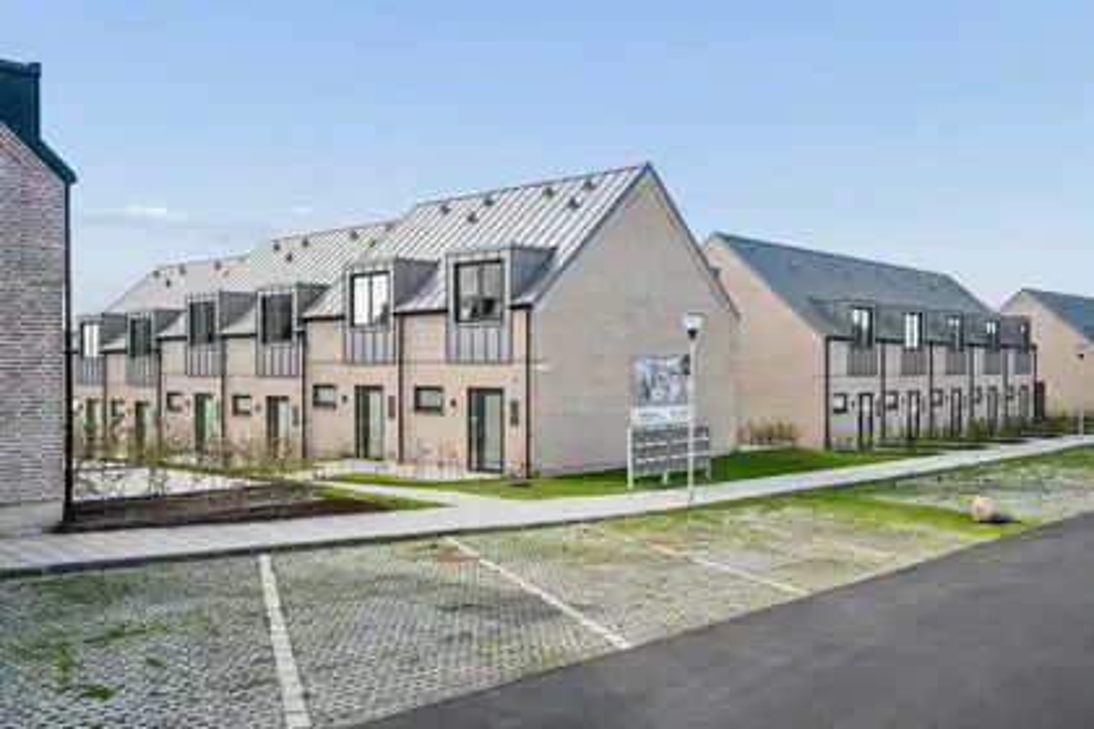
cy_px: 364
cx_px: 547
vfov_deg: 41.1
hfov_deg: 58.7
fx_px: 972
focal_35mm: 32
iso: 800
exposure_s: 1/500
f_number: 10
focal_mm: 32
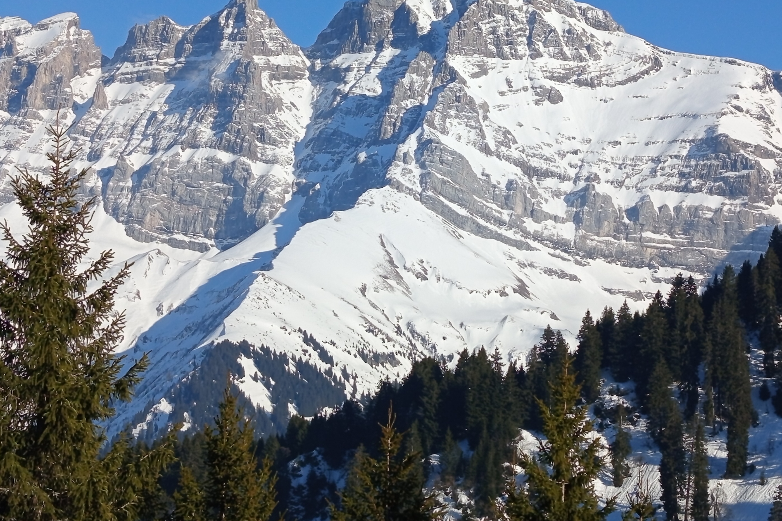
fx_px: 2389
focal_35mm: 110
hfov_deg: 18.6
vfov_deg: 12.4
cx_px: 406
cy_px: 175
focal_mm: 5.24
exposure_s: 1/1106
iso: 50
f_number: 1.7
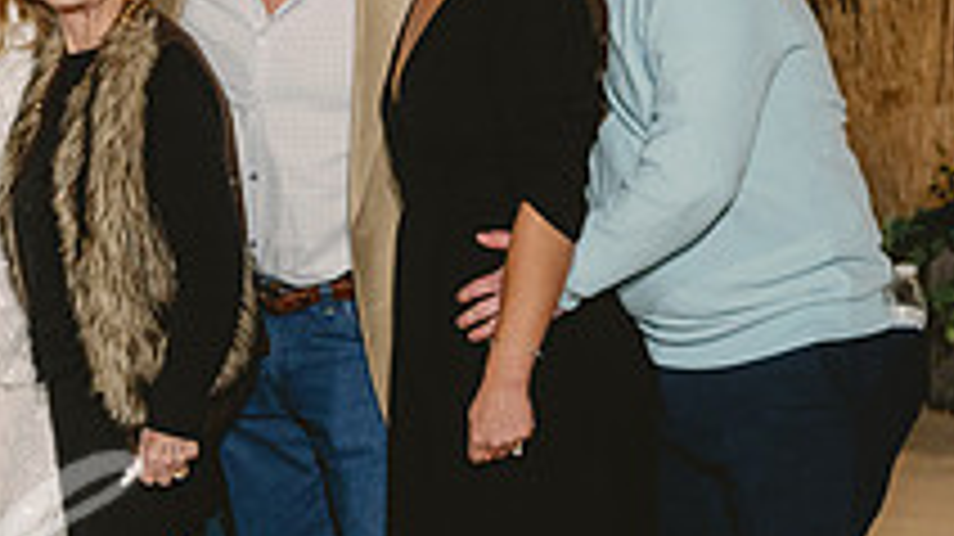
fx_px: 3489
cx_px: -117
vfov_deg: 8.8
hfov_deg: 15.1
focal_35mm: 138
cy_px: 201
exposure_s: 1/80
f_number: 4
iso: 1600
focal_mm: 44
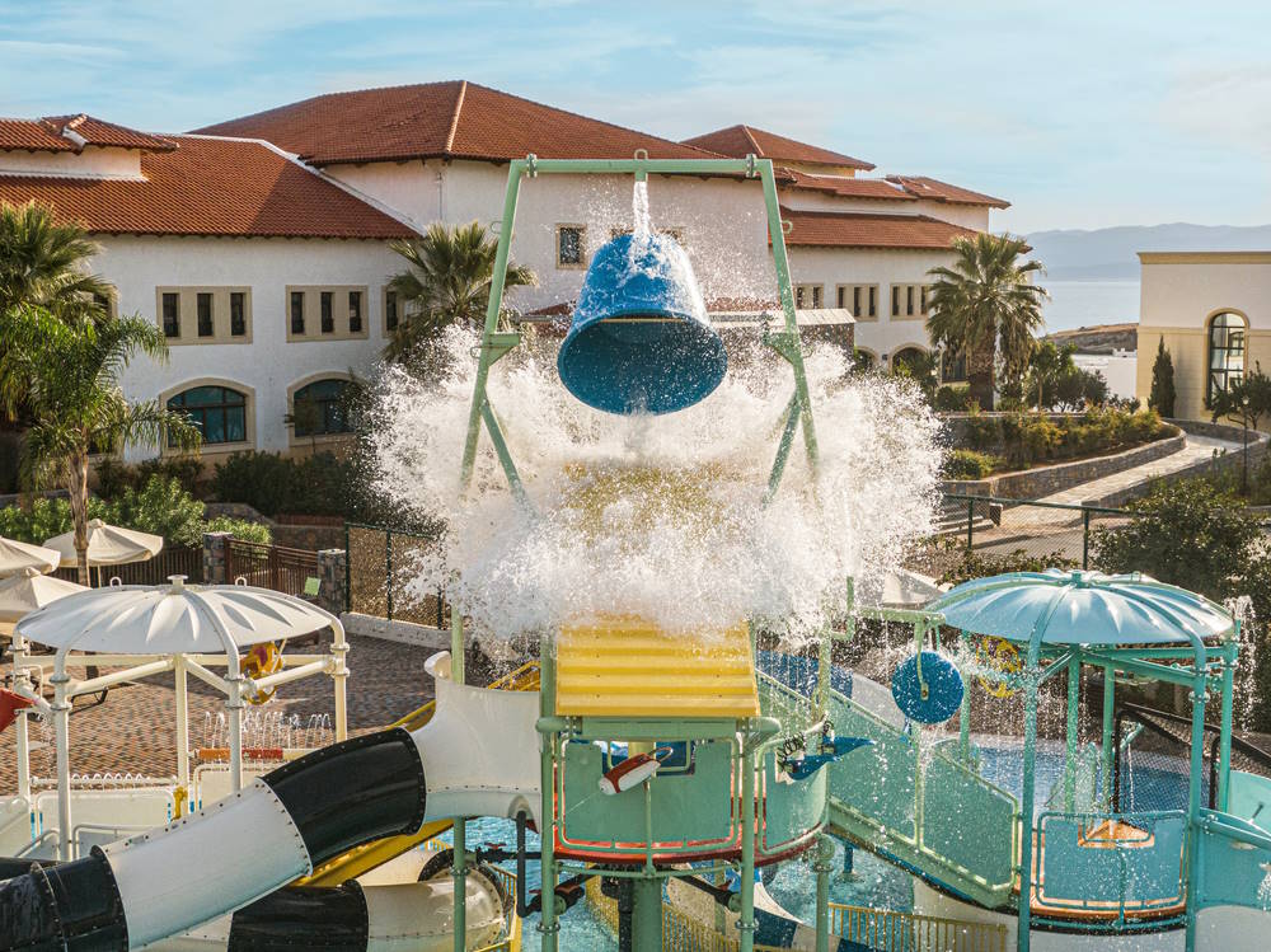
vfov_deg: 30.2
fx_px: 1762
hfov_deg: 39.7
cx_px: 636
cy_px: 476
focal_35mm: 48
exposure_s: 1/1000
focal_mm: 8.6
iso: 100
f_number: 3.8
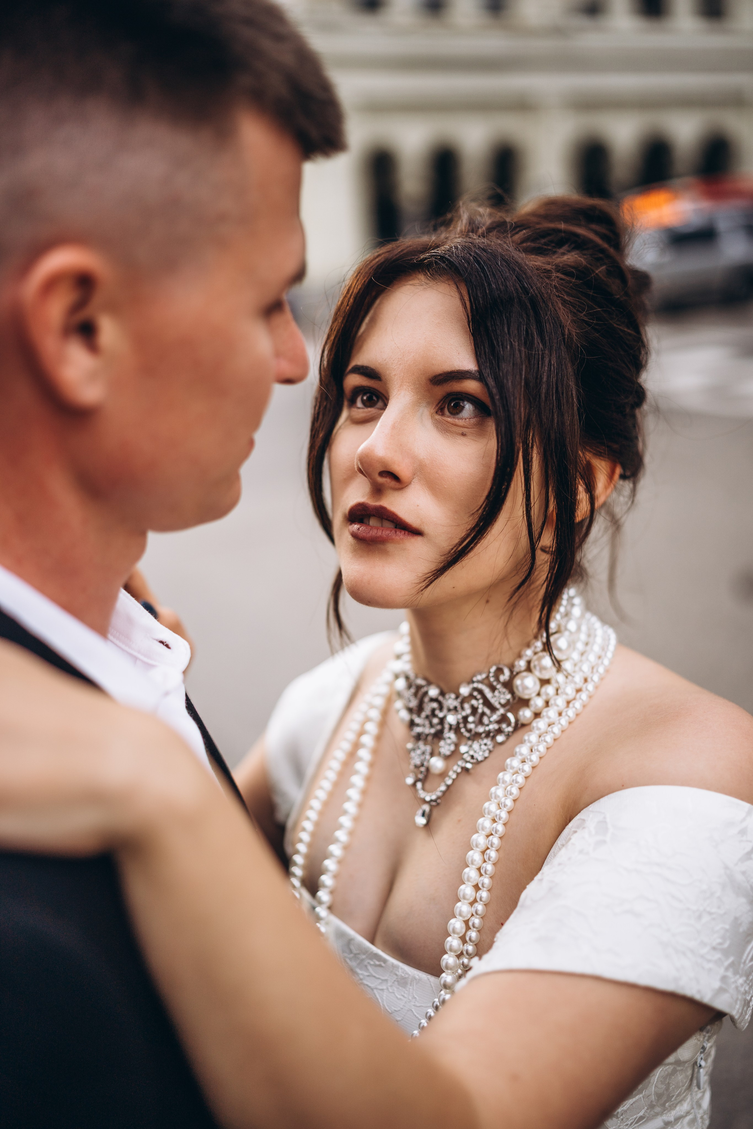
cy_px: 564
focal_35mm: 35
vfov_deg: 54.4
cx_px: 376
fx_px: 1098
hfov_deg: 37.9
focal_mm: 35
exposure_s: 1/1250
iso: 100
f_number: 1.4
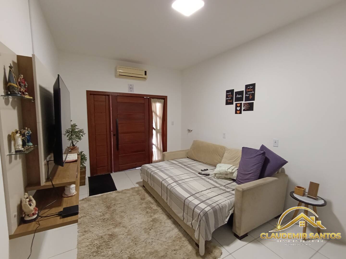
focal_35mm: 16
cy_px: 130
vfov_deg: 78.1
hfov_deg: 94.5
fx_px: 160
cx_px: 173
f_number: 2.2
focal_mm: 1.65
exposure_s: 1/30
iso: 500
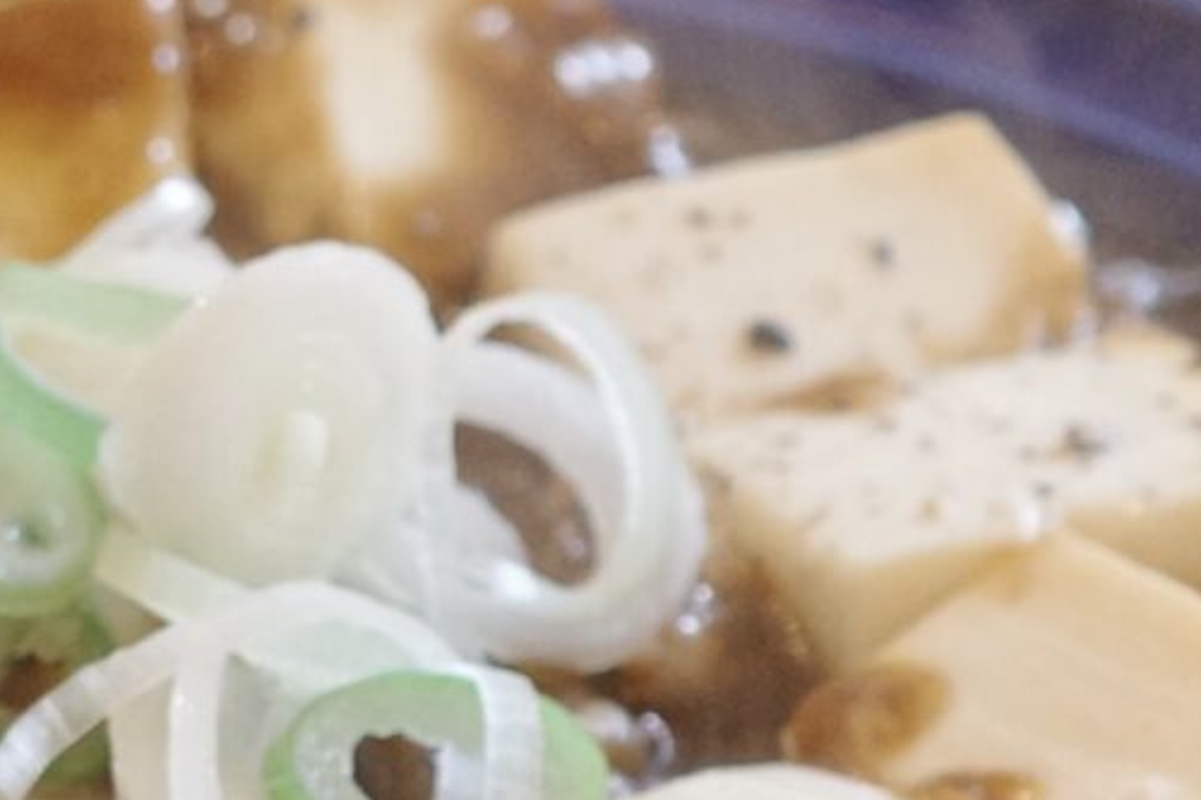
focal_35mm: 256
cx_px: -646
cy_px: 938
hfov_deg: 7.9
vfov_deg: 5.3
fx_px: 8537
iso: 640
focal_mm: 26
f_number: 2.8
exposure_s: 1/80
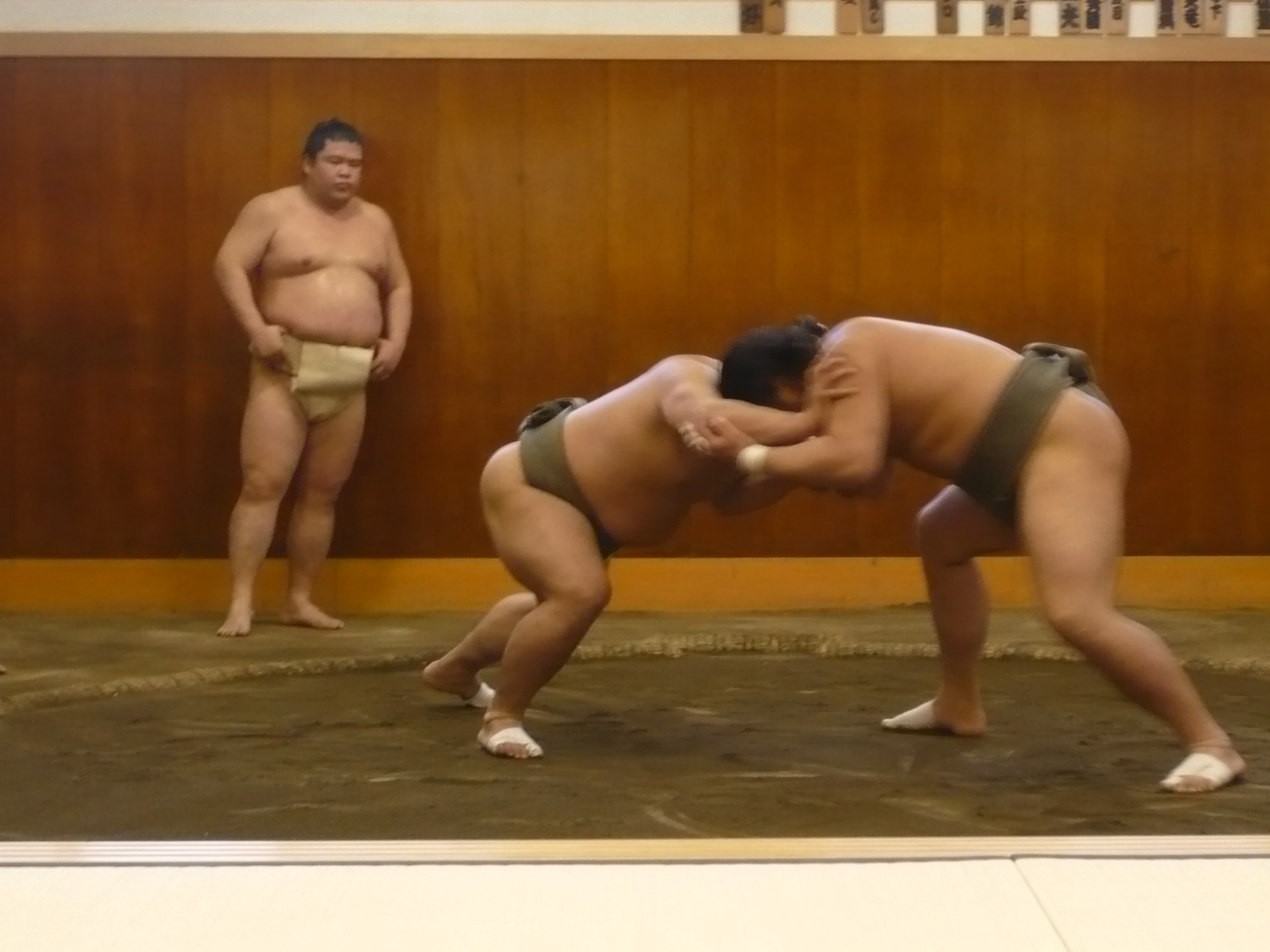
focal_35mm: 89
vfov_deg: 16.6
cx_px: 783
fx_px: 3265
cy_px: 395
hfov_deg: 22.0
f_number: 3.7
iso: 250
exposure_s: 1/8
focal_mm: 9.9
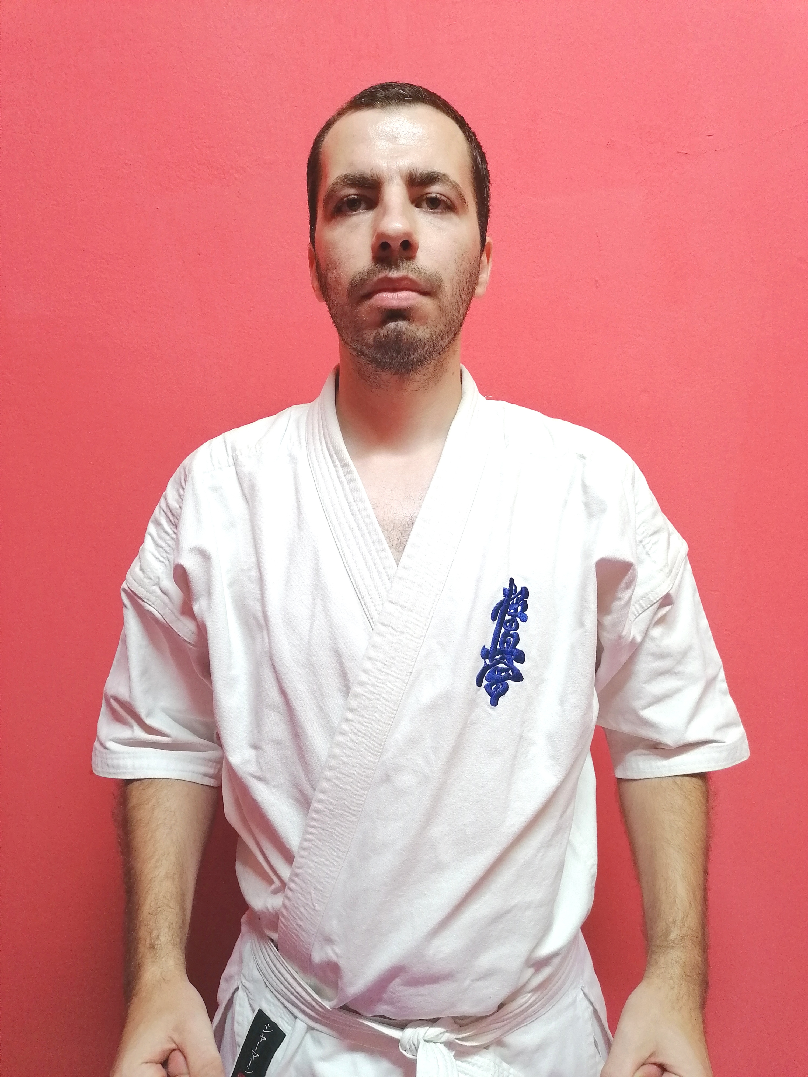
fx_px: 840
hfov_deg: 51.4
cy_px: 538
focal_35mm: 27
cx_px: 404
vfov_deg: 65.3
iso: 160
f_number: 1.8
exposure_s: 1/33.3
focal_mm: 4.75
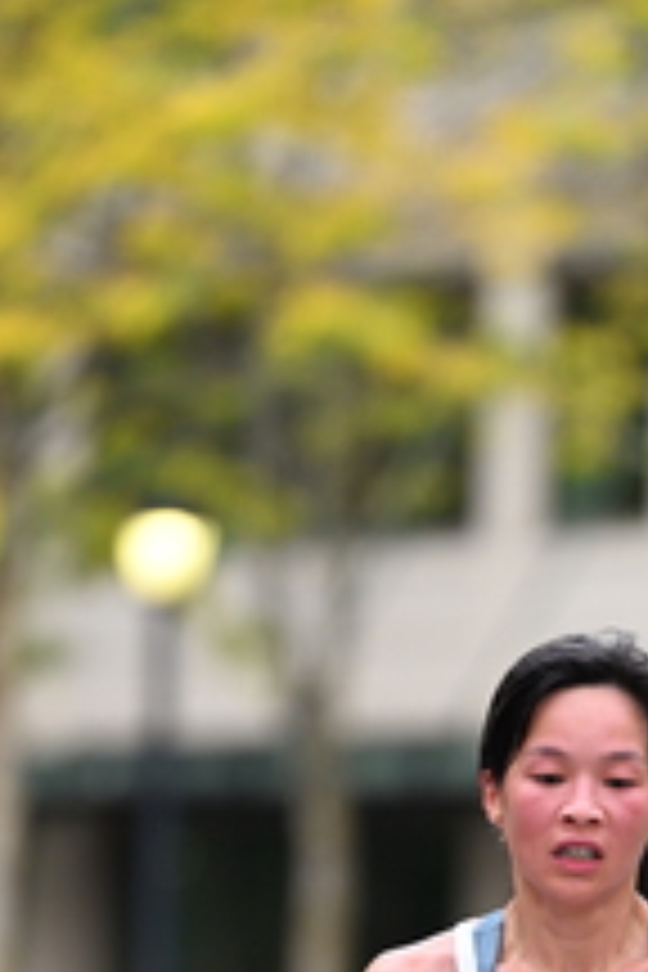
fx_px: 13769
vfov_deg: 4.0
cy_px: 1098
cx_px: 565
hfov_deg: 2.7
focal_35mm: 510
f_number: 2.8
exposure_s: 1/1600
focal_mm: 200
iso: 1000
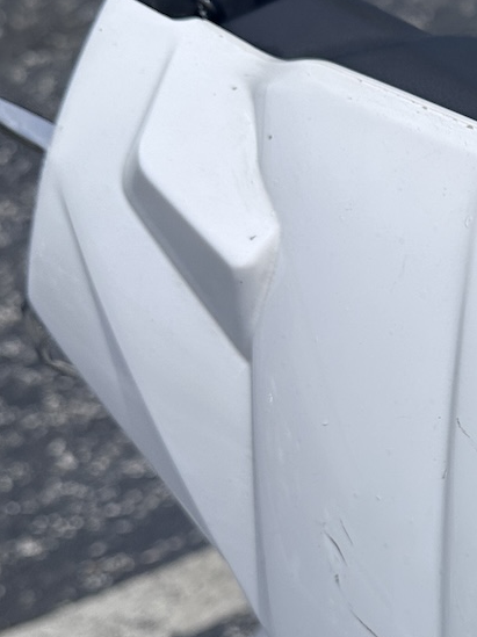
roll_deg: +6.1
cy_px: 432
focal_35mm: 70
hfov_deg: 18.9
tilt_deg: -43.6
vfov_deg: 27.6
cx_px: 673
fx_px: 1288
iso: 80
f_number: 1.78
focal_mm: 6.86
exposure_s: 1/13699
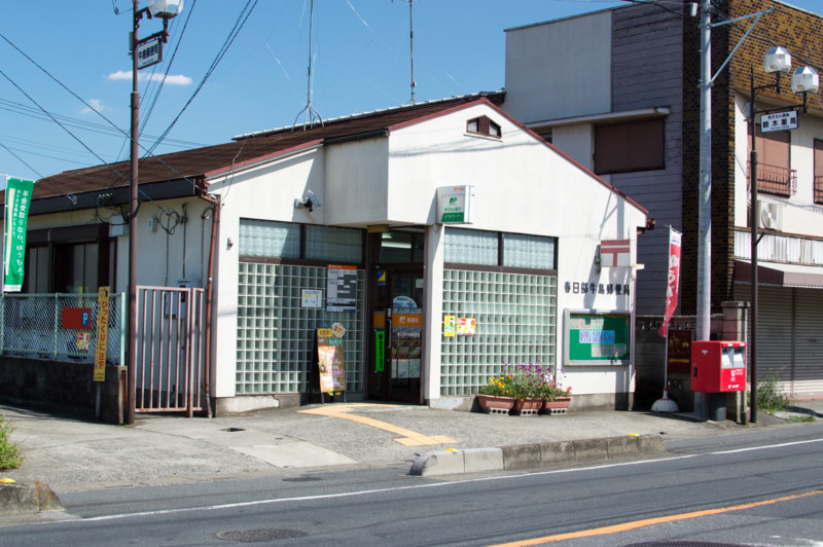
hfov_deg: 37.9
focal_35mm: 52
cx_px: 412
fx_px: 1199
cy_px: 274
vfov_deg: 25.7
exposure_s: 1/200
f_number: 7.1
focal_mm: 35
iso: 100
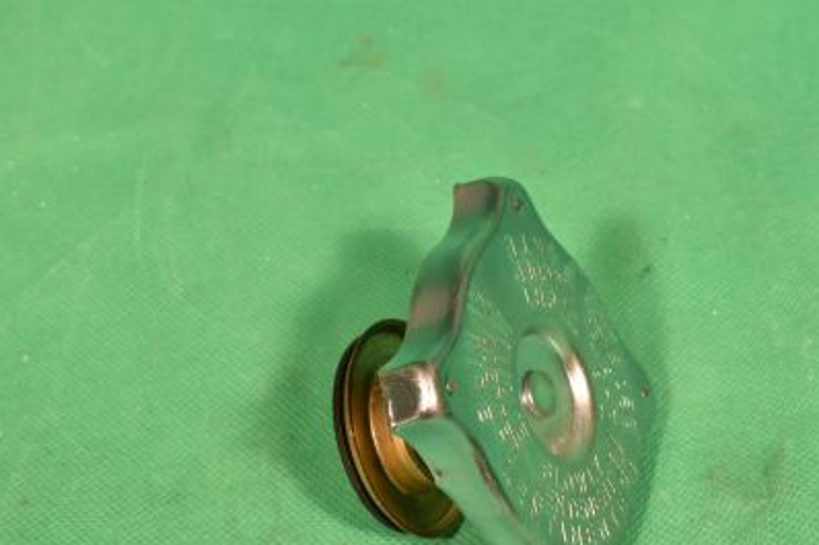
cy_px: 380
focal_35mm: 95
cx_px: 527
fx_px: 2160
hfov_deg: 21.4
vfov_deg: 14.4
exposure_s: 1/60
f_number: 14
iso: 1000
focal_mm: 42
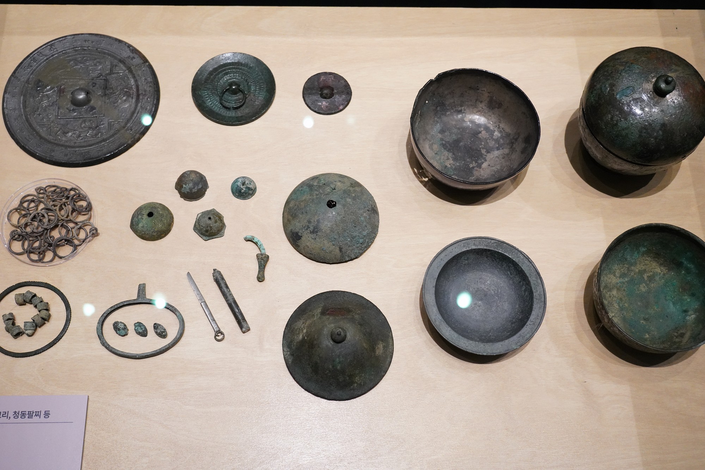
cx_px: 352
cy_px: 235
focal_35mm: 42
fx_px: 823
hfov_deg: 46.4
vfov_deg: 31.9
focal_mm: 42
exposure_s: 1/125
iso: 6400
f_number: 5.6
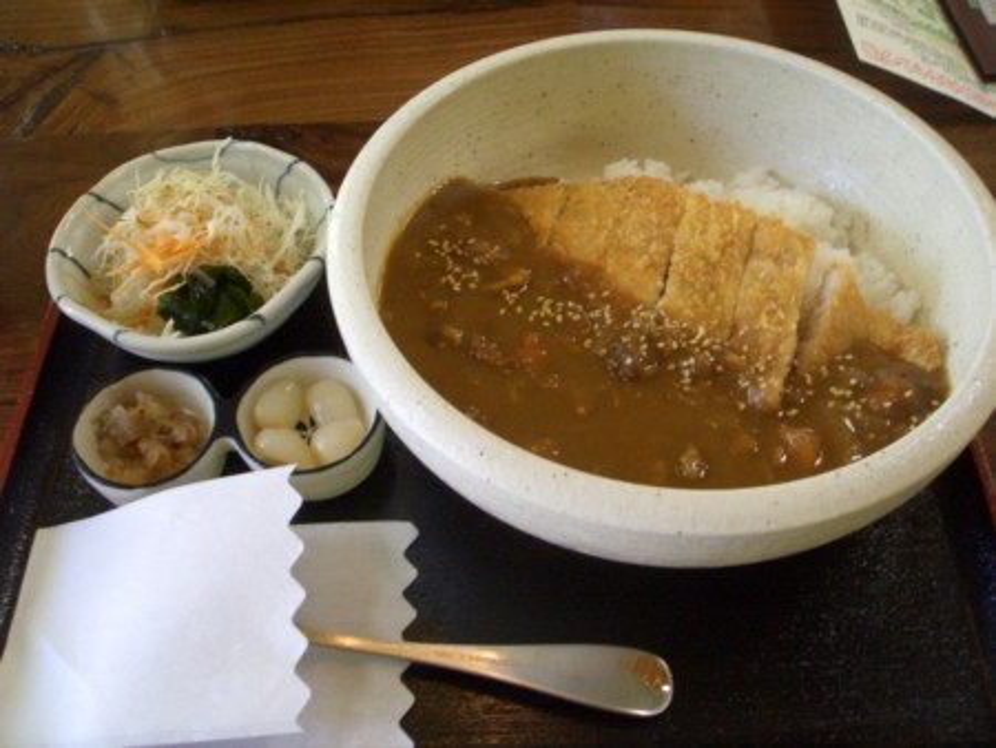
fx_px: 1036
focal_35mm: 36
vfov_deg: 39.7
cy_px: 374
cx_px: 498
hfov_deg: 51.3
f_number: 4
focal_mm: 4.8
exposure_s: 1/8
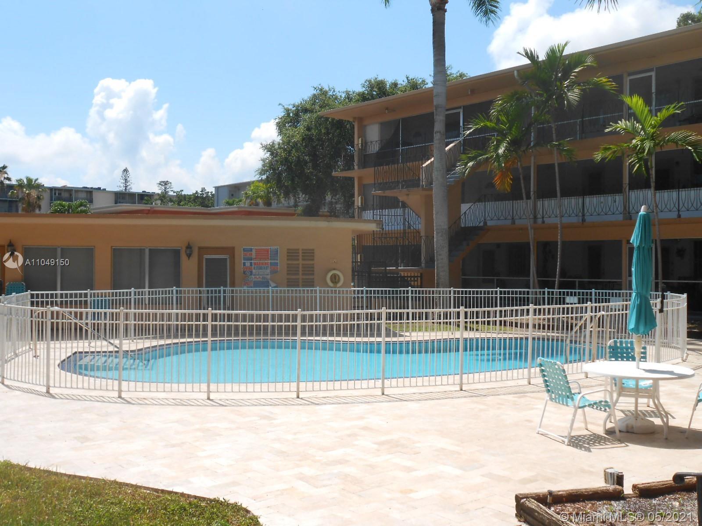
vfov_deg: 37.7
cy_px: 263
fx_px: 771
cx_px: 351
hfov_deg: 49.0
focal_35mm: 38
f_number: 4.2
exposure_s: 1/800
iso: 80
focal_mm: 6.8
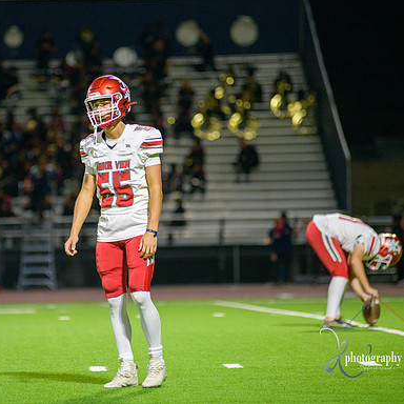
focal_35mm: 257
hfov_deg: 6.8
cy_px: 201
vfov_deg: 6.8
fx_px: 3393
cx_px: 127
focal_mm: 200
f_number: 2.8
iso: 2000
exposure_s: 1/320
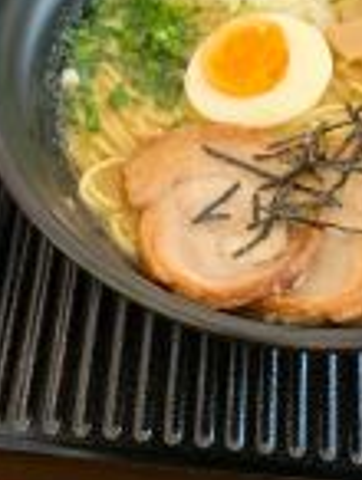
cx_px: 76
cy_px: -153
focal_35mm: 83
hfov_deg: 17.7
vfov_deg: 21.2
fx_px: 1154
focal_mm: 4.25
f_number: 1.8
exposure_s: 1/50
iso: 50
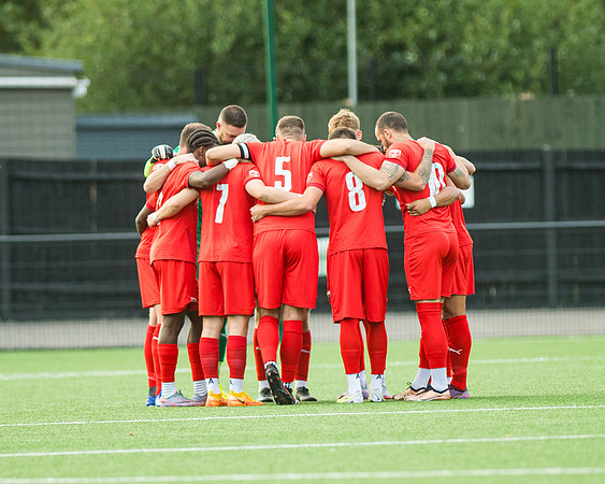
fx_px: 11346
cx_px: 301
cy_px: 245
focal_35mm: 634
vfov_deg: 2.4
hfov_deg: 3.1
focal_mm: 300
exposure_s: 1/1000
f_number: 2.8
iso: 800
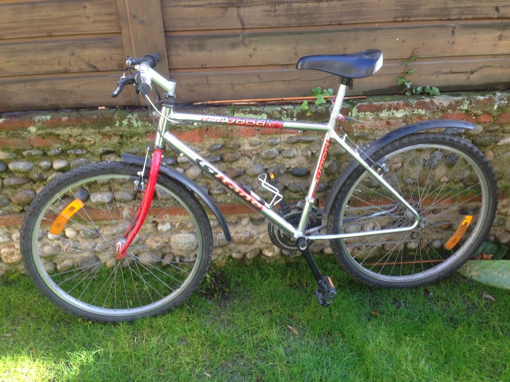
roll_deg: +4.5
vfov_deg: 42.9
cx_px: 255
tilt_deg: -31.0
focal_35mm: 33
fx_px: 486
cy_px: 191
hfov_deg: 55.4
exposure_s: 1/60
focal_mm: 4.12
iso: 50
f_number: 2.4
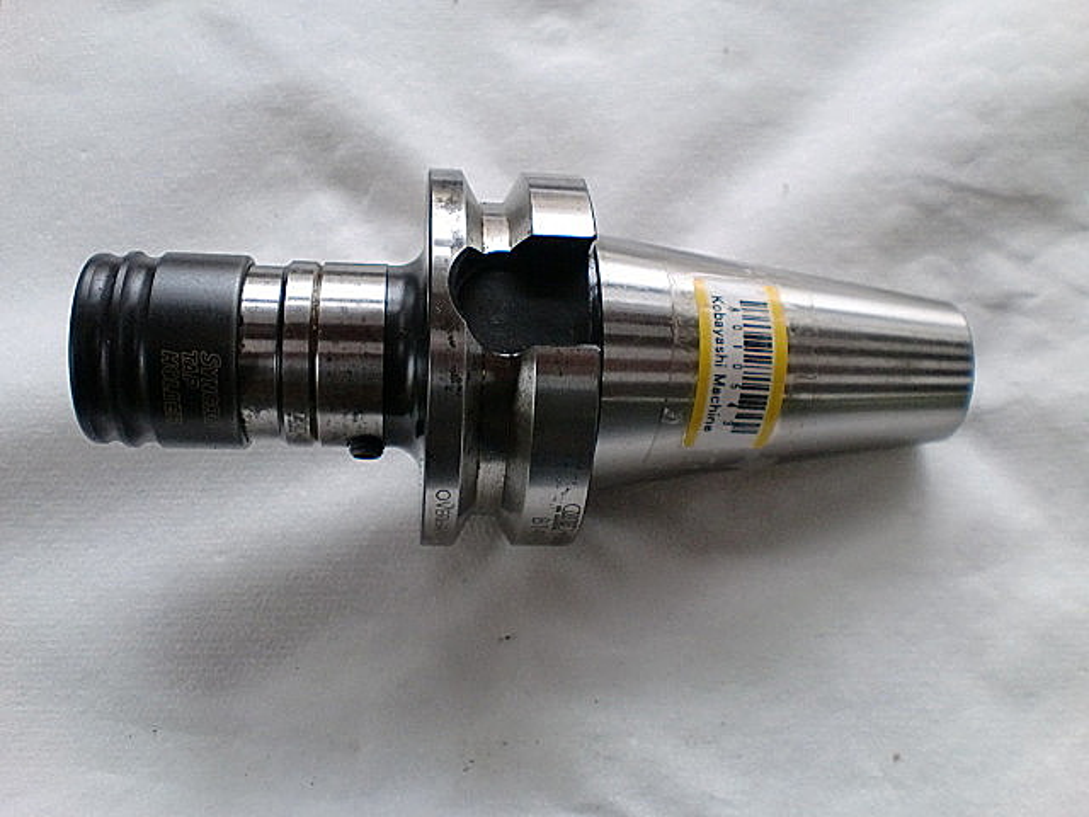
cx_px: 544
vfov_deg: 40.7
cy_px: 408
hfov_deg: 52.6
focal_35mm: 35
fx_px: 1101
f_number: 3.1
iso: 200
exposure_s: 1/60
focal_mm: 6.3
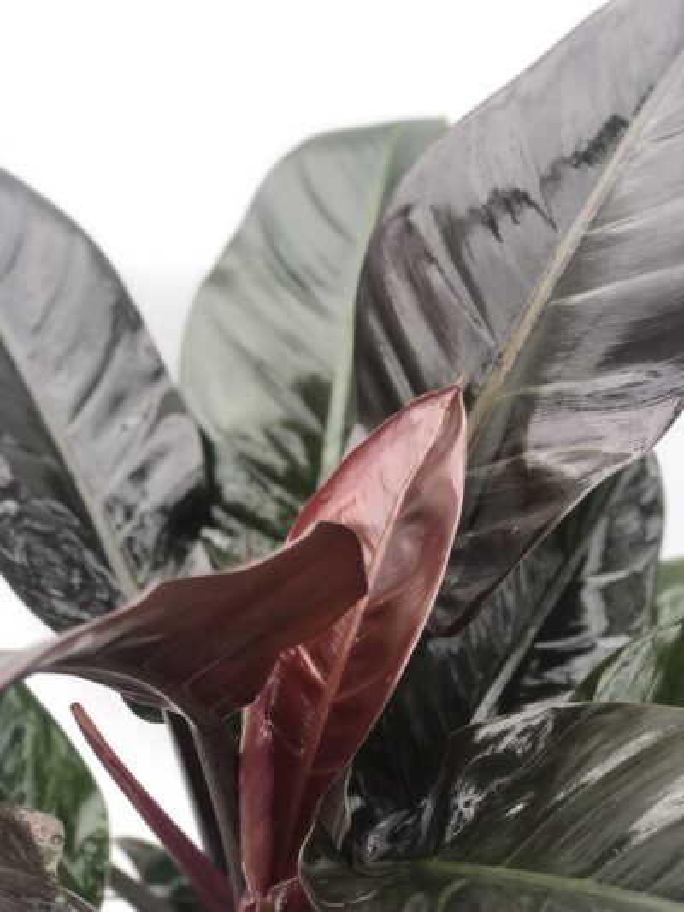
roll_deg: +2.1
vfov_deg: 36.8
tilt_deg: -33.2
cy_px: 456
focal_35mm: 52
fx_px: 1369
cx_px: 342
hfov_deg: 28.0
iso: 16
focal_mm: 6
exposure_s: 1/60
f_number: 2.4
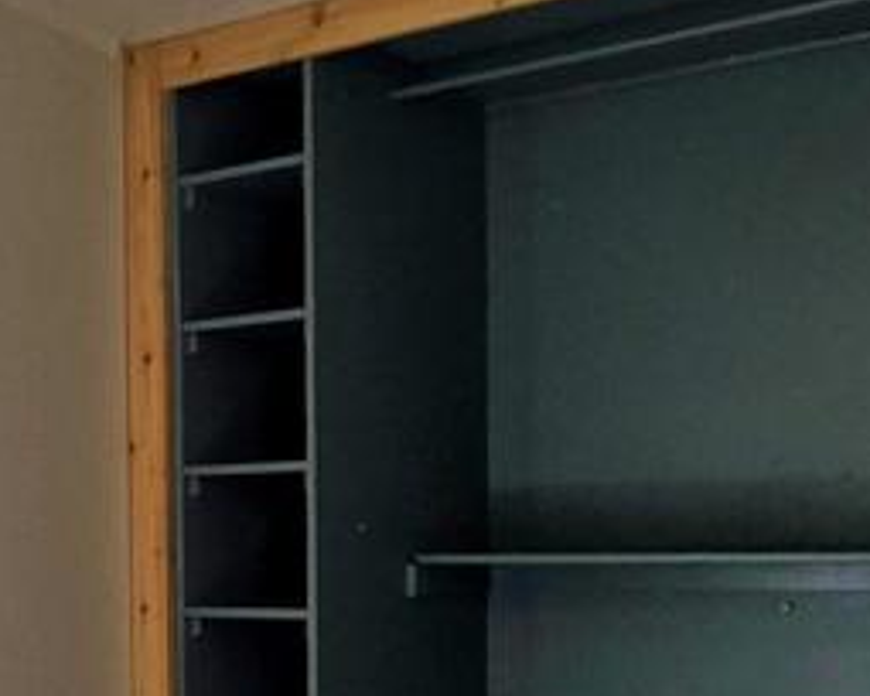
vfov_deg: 21.8
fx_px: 1751
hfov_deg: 26.1
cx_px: -53
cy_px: 679
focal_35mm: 68
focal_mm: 2.2
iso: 50
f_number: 1.9
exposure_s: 1/120
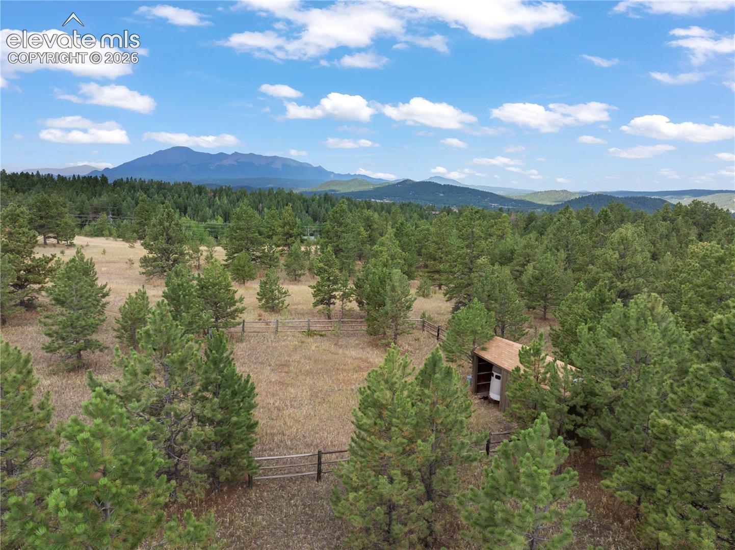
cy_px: 275
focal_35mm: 24
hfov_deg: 71.6
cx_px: 368
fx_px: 509
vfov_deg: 56.8
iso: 270
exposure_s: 1/160
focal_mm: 12.29
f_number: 2.8
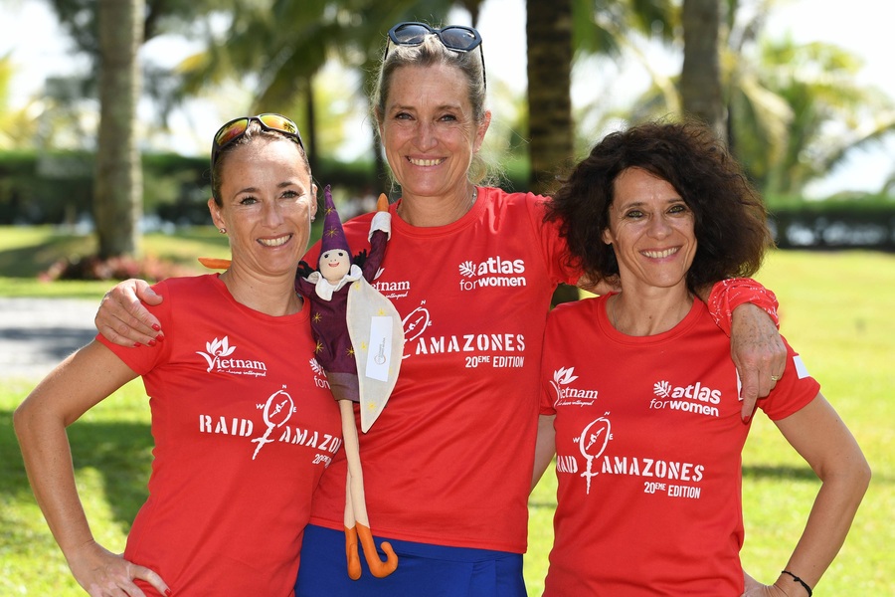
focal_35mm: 153
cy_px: 298
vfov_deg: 9.0
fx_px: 3803
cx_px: 448
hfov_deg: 13.4
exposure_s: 1/500
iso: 200
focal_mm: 102
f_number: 4.5
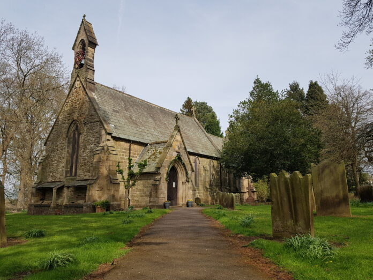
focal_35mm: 26
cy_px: 140
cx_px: 186
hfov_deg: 67.3
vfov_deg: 53.1
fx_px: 280
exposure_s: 1/2020
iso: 50
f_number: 1.7
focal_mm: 4.2
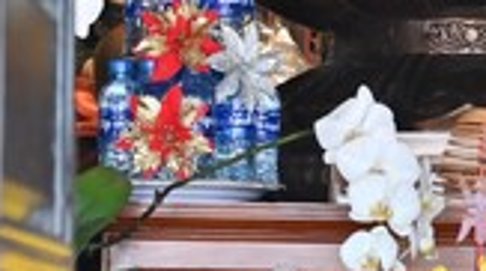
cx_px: 501
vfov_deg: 4.3
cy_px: -295
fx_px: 3550
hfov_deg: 7.8
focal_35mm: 276
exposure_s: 1/200
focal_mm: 66
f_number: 5.6
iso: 2000
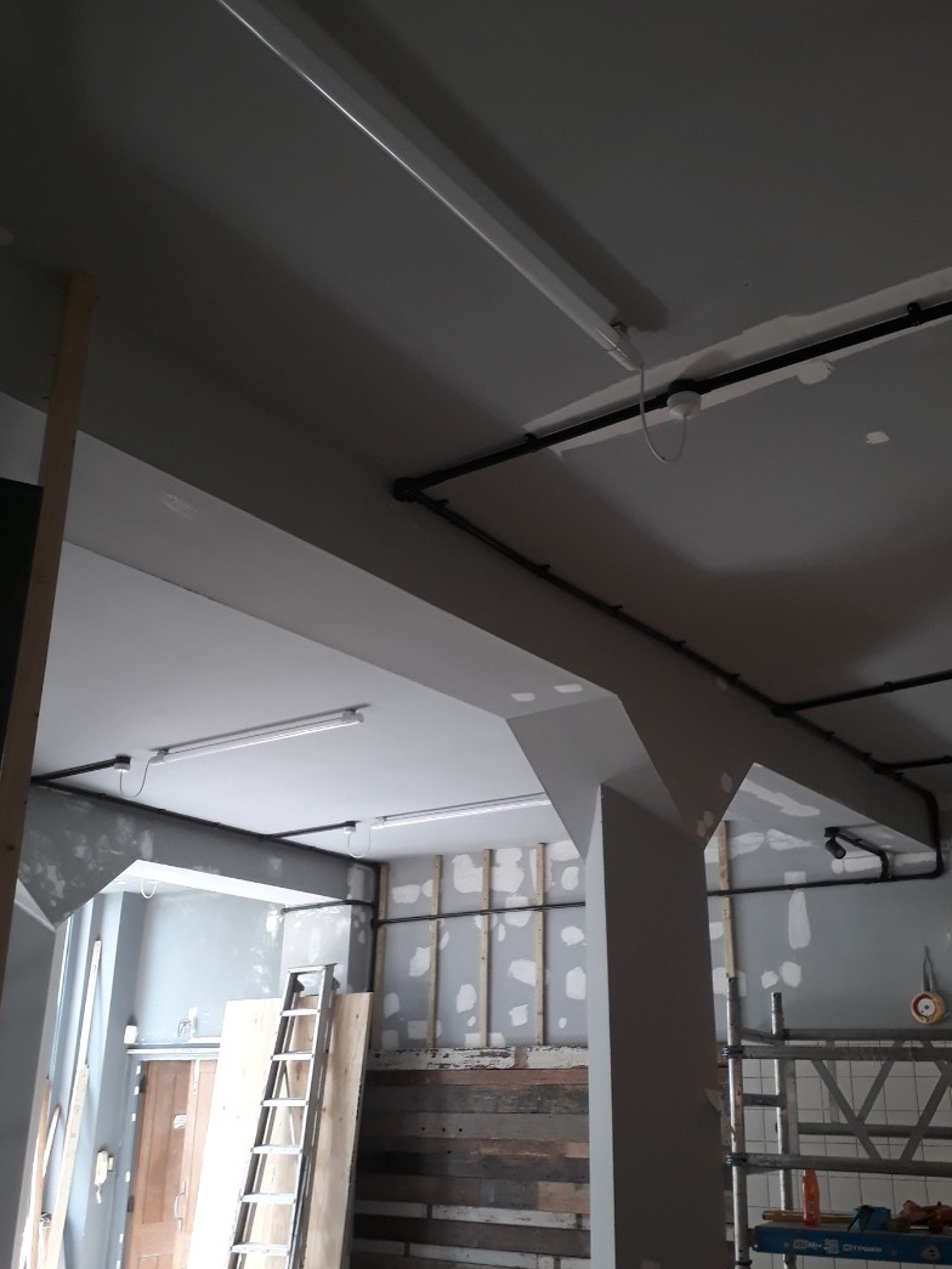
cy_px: 690
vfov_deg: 58.3
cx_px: 482
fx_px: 1137
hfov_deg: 45.4
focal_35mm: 31
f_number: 1.9
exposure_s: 1/33
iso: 64
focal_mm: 3.6
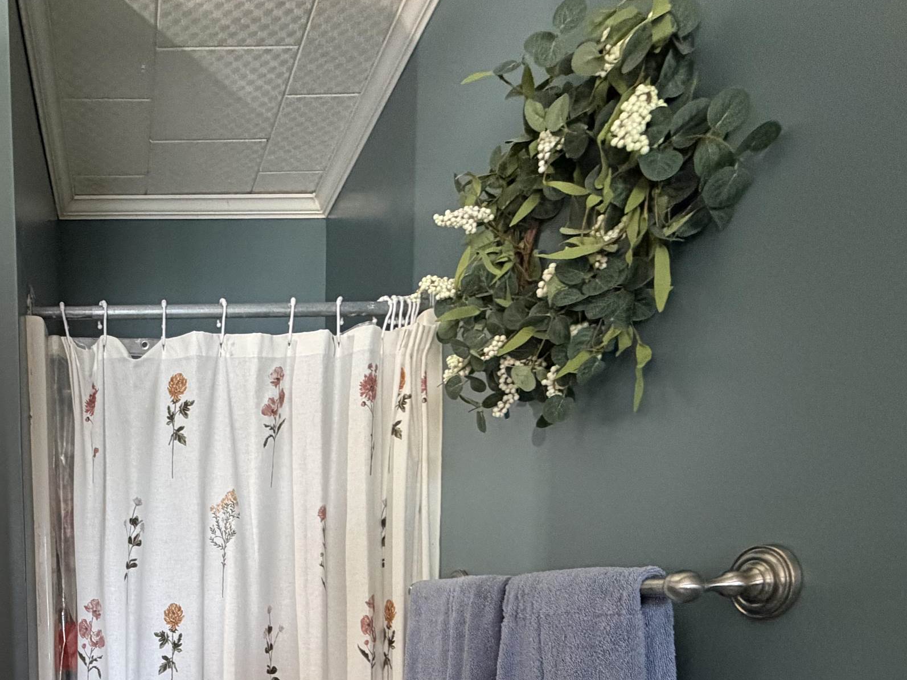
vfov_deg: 45.0
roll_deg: +2.0
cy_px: 649
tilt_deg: -4.2
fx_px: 708
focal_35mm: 27
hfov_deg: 58.4
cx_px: 137
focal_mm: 2.22
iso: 400
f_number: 2.2
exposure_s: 1/60
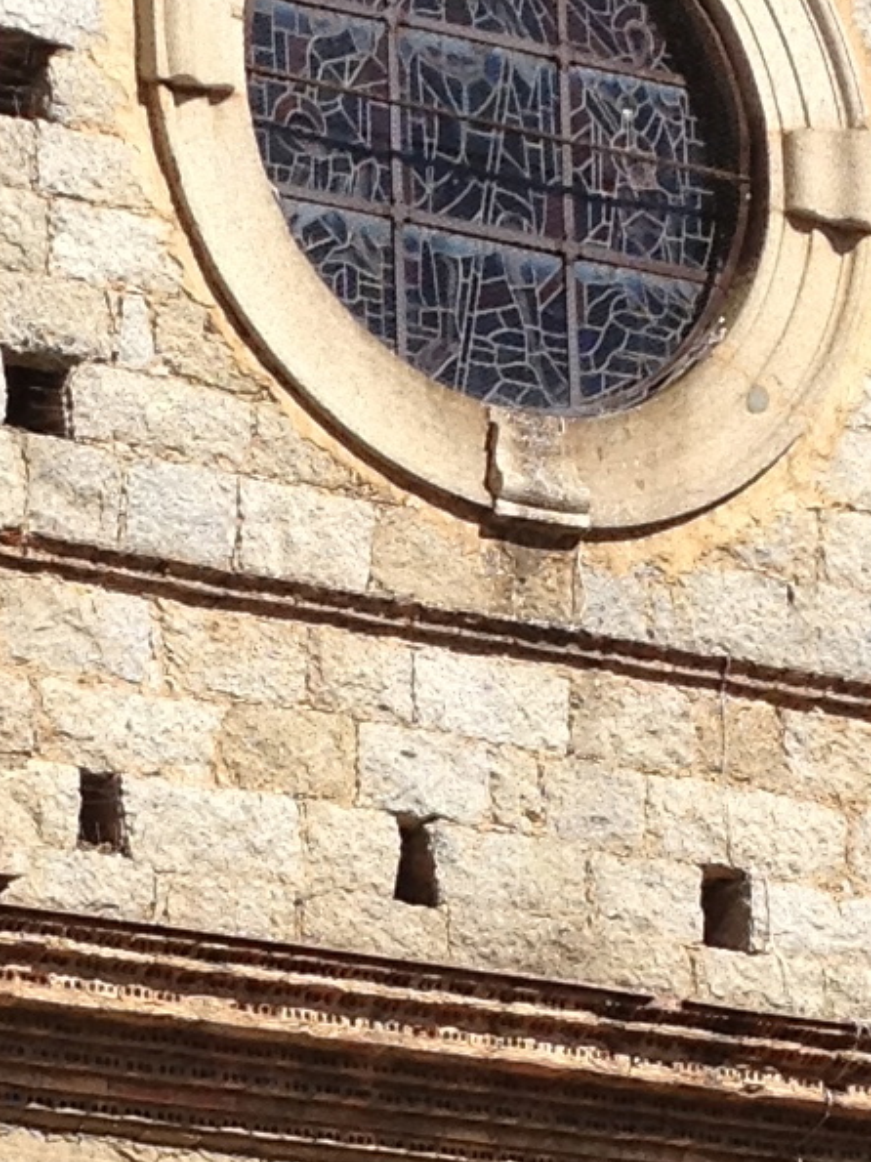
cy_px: 1142
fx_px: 6444
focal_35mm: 192
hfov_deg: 7.7
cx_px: 33
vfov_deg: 10.2
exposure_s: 1/2208
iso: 64
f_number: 2.4
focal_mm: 4.28
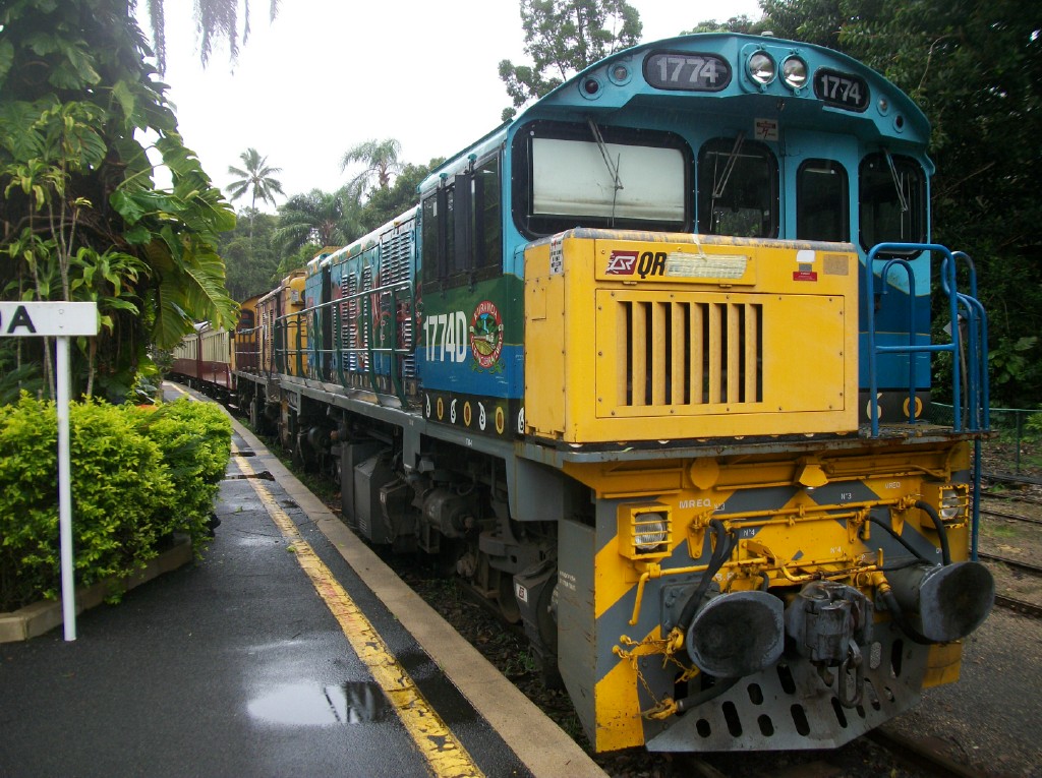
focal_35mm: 32
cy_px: 389
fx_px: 962
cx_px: 521
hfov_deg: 56.9
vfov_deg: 44.1
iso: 80
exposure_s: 1/160
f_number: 2.9
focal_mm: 5.7
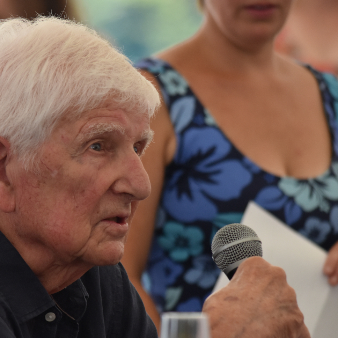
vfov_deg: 3.7
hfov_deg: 3.7
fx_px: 5236
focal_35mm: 474
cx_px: 122
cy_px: 179
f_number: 5
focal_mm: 200
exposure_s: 1/320
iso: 800
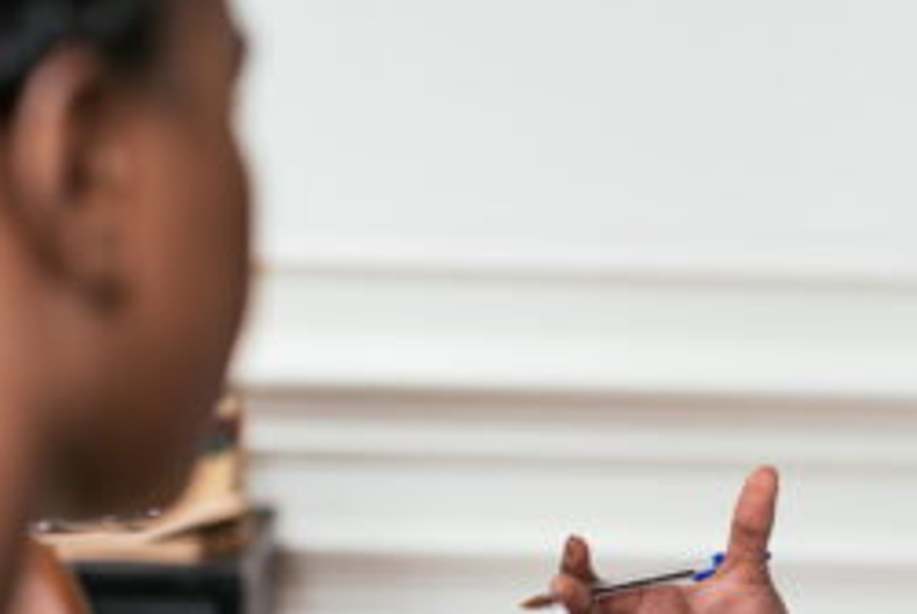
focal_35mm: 153
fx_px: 3902
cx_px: 804
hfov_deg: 13.3
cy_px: 342
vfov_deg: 9.0
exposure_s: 1/200
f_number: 1.8
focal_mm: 50
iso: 320
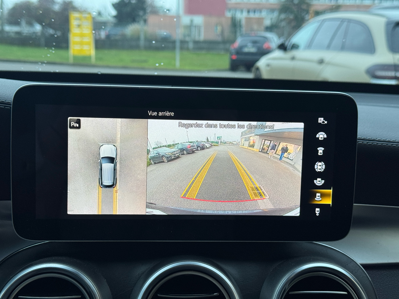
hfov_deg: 39.7
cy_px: 150
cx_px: 200
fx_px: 553
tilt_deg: -9.6
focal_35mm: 48
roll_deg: -0.7
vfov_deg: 30.3
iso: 125
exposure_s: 1/59
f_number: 1.78
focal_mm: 6.76
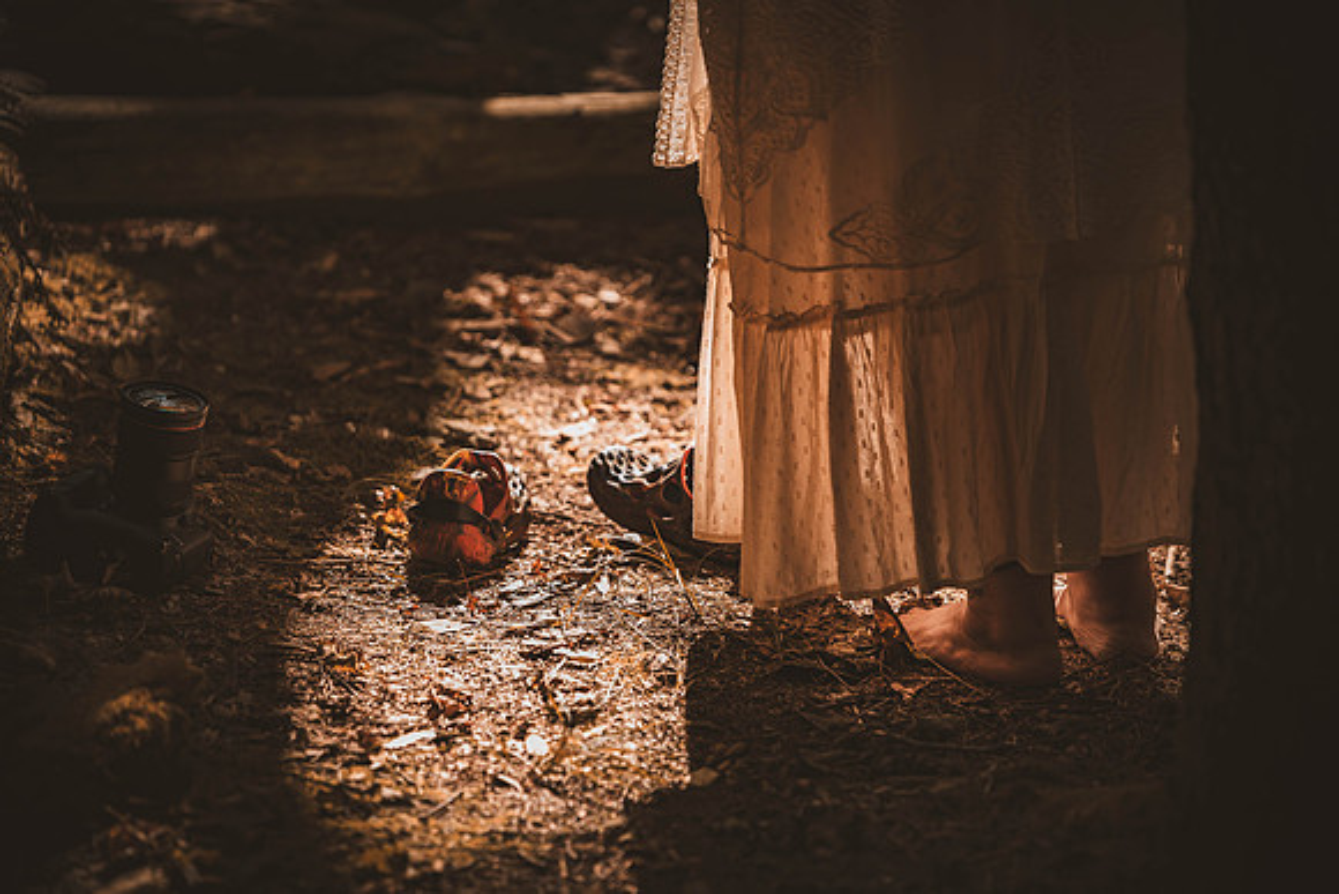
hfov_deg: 9.5
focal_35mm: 216
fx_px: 8044
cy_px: 447
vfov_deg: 6.4
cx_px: 670
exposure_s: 1/1000
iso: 640
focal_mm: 200
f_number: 2.8
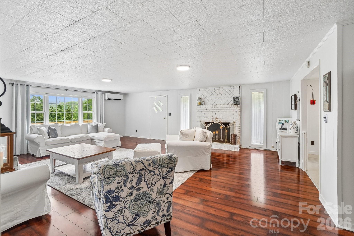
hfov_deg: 100.4
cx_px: 177
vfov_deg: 77.3
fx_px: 147
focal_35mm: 15
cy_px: 118
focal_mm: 10
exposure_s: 1/20
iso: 400
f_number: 8
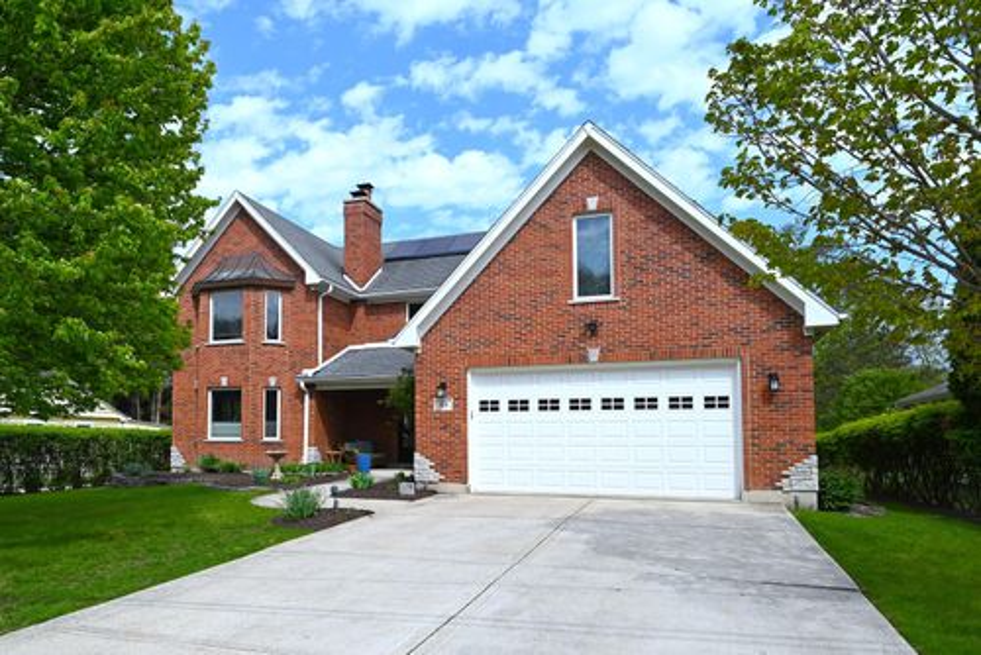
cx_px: 490
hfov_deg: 81.2
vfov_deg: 59.6
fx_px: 573
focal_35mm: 21
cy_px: 328
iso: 100
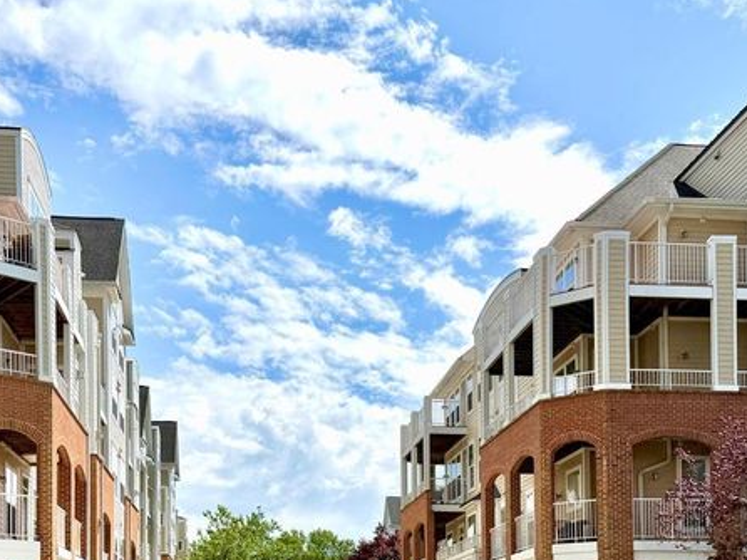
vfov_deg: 43.6
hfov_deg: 56.8
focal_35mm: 32
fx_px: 690
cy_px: 366
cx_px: 380
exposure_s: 1/9091
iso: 80
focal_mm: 6.76
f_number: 1.78
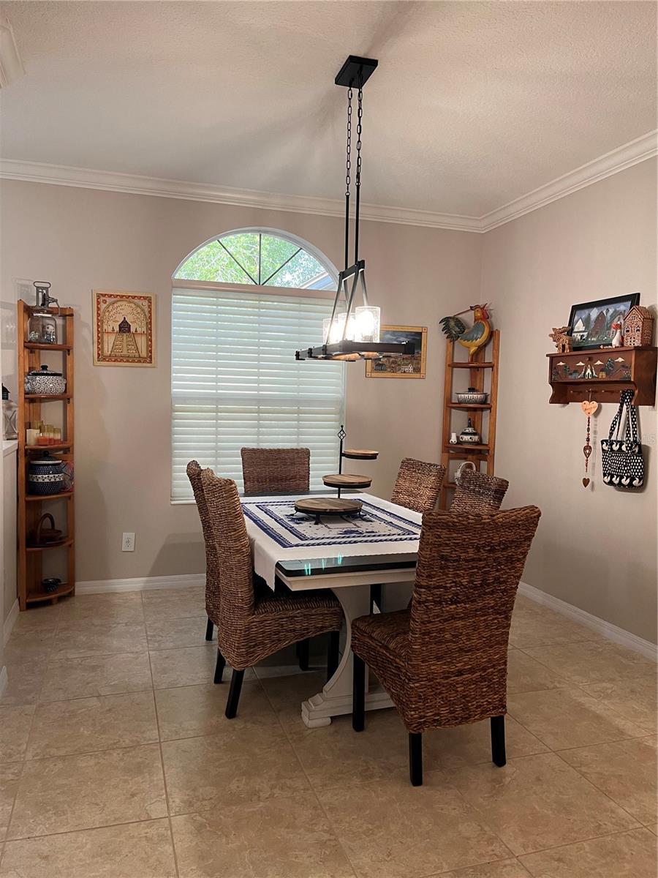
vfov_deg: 67.3
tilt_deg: -4.3
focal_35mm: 26
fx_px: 659
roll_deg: -1.0
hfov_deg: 53.1
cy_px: 439
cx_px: 329
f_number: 1.6
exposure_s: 1/60
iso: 160
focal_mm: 5.1
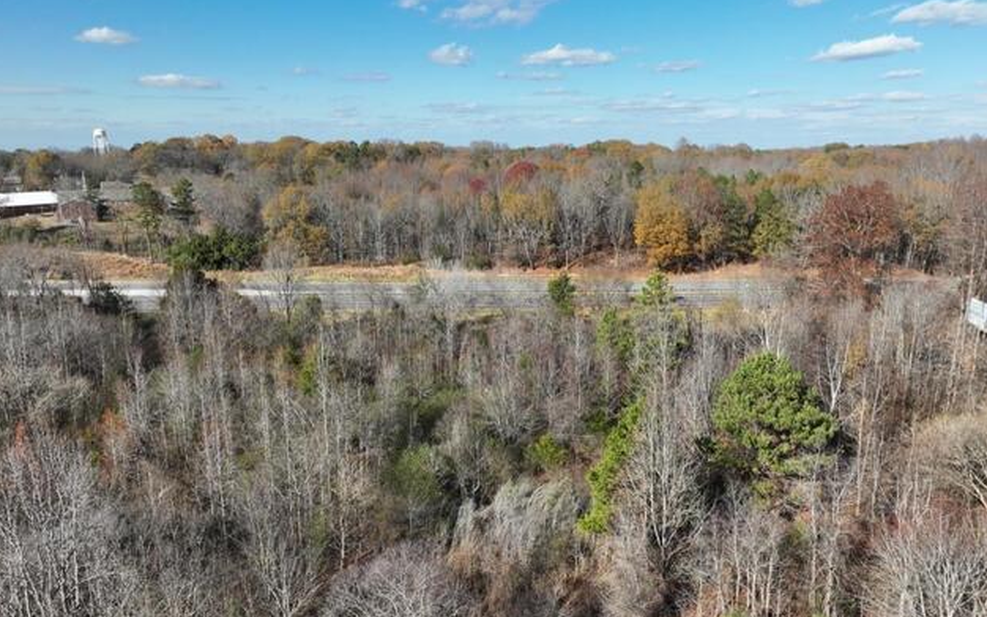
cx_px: 495
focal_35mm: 26
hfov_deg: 70.4
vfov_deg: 47.6
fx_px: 699
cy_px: 295
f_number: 2.8
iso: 130
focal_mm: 12.29
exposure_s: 1/200
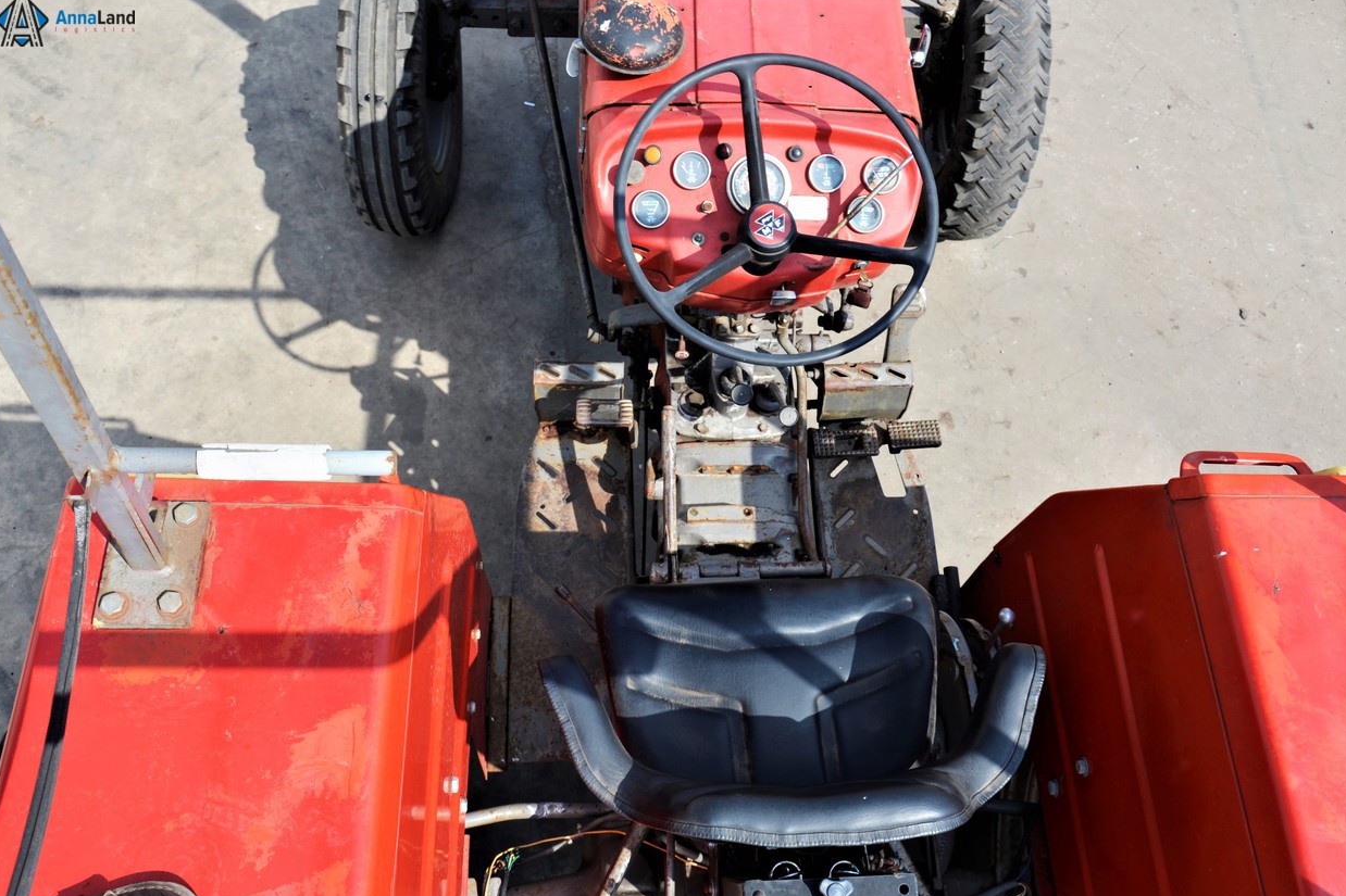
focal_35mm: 33
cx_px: 691
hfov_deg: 57.9
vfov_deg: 40.5
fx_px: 1215
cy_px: 457
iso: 100
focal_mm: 21
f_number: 8
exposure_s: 1/250
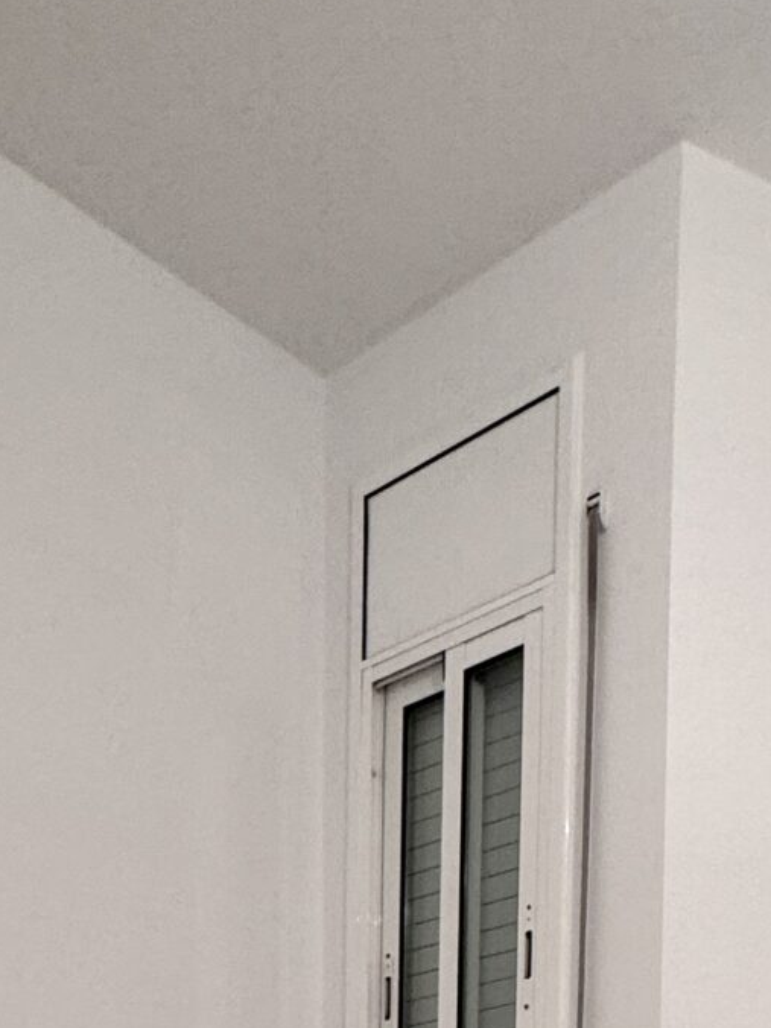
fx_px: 1574
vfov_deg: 26.1
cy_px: 1560
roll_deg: -1.5
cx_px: 602
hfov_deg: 27.1
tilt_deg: -3.4
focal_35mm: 53
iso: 160
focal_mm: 2.22
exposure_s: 1/50
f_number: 2.2
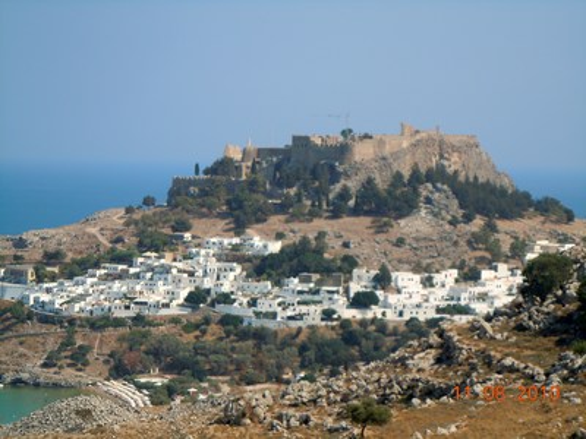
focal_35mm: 116
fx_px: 1964
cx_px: 293
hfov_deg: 17.0
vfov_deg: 12.8
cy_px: 220
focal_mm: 20.9
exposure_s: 1/640
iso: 100
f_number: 4.6
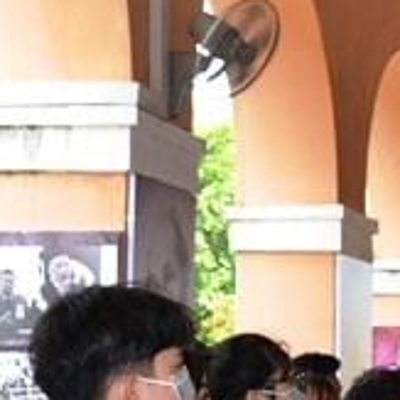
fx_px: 1714
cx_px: 579
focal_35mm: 131
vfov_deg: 13.3
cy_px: 313
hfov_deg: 12.7
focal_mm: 21
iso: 400
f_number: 5.6
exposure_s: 1/200
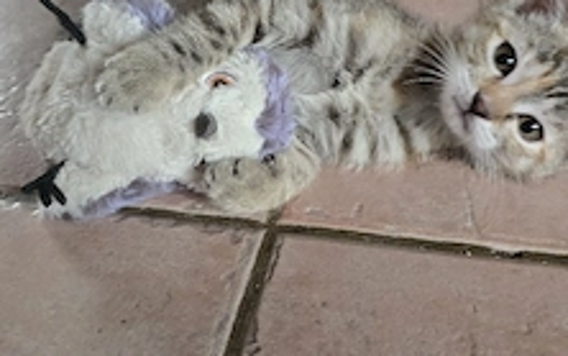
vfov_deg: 28.3
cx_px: 284
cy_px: 44
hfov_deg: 45.2
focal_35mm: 44
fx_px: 681
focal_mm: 6.3
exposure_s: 1/101
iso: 640
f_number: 1.7
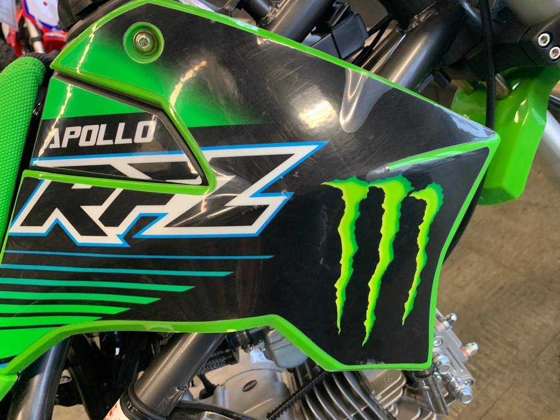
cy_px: 210
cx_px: 280
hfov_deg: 67.3
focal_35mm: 26
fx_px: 421
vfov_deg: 53.1
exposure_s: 1/60
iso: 200
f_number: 1.8
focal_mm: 4.25
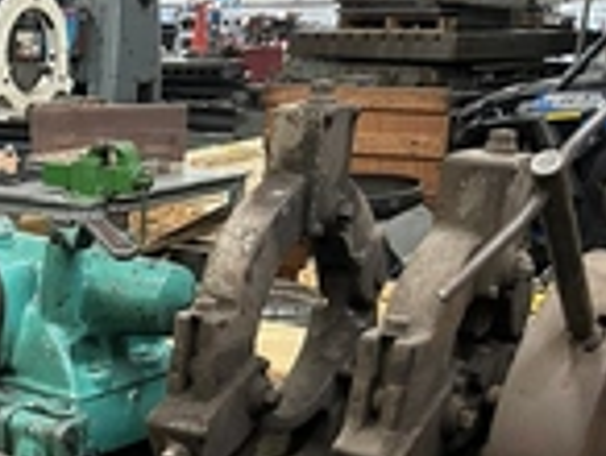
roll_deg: +1.2
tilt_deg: -21.1
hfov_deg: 25.1
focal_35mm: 71
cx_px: -83
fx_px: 1245
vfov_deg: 20.0
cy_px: 485
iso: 320
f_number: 1.5
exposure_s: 1/60
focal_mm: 5.7
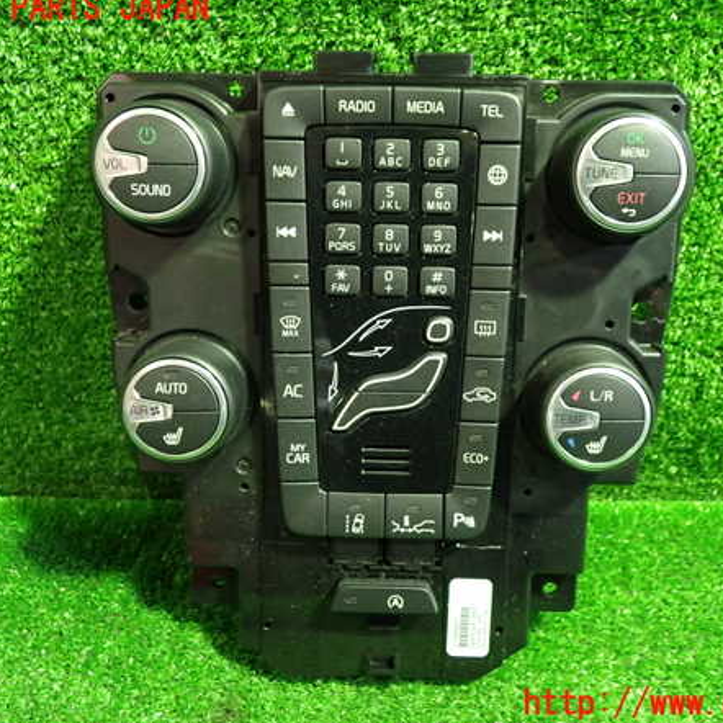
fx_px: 851
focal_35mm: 36
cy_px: 357
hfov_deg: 46.0
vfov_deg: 46.0
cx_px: 402
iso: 640
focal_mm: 5.4
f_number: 2.3
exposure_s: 1/30
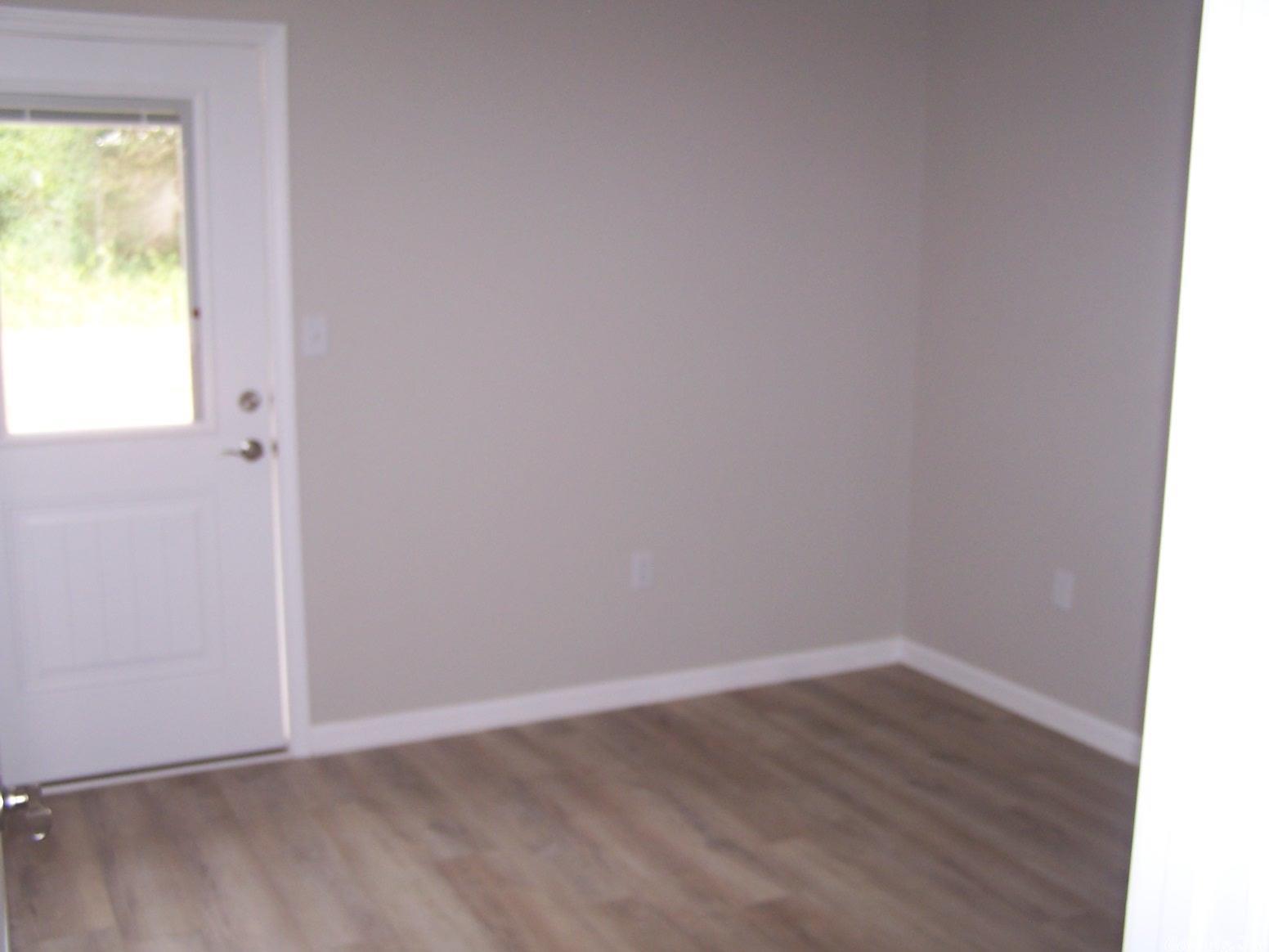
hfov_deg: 49.0
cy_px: 476
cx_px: 634
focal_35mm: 38
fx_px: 1393
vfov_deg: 37.7
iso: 80
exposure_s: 1/60
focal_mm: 6.3
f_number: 2.8
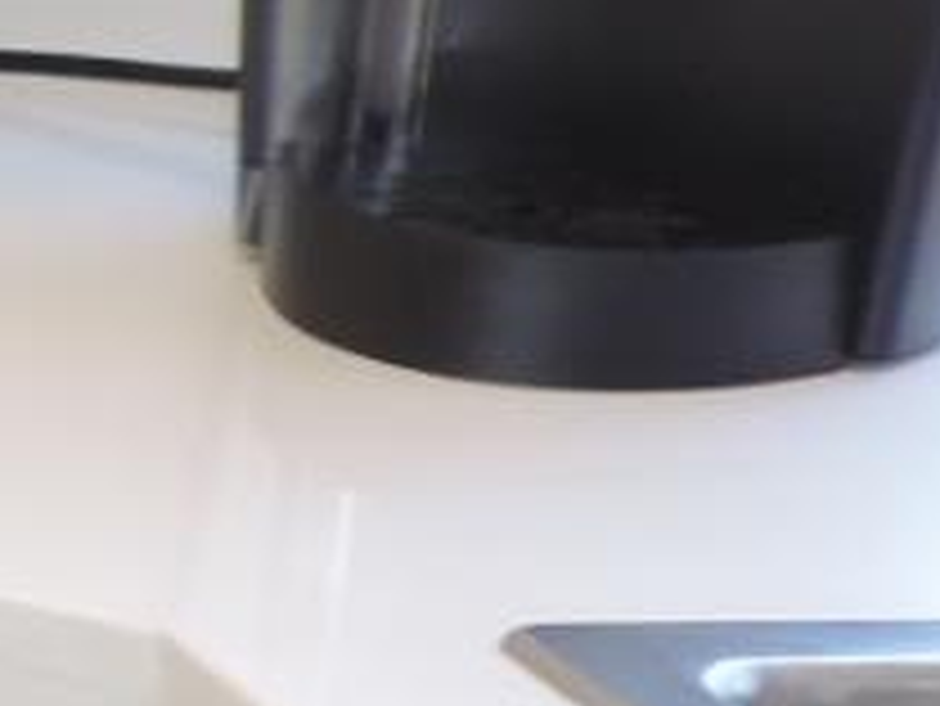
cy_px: 542
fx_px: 4673
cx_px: -1777
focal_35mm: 172
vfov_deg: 8.6
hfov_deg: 9.4
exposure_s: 1/40
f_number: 3
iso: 140
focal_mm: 4.3
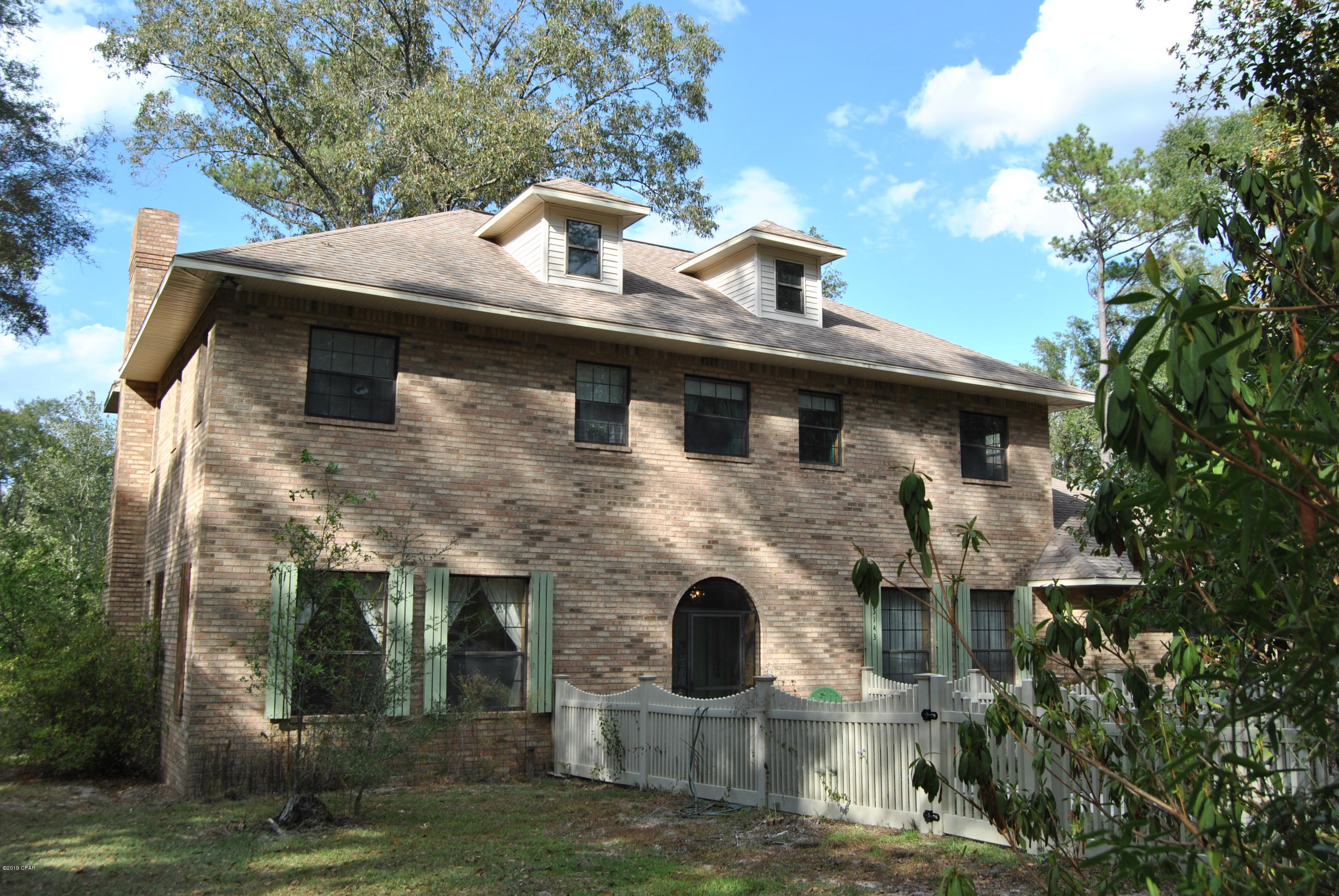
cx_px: 670
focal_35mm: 30
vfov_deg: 43.7
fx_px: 1117
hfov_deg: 61.9
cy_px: 448
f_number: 7.1
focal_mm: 20
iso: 100
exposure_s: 1/200
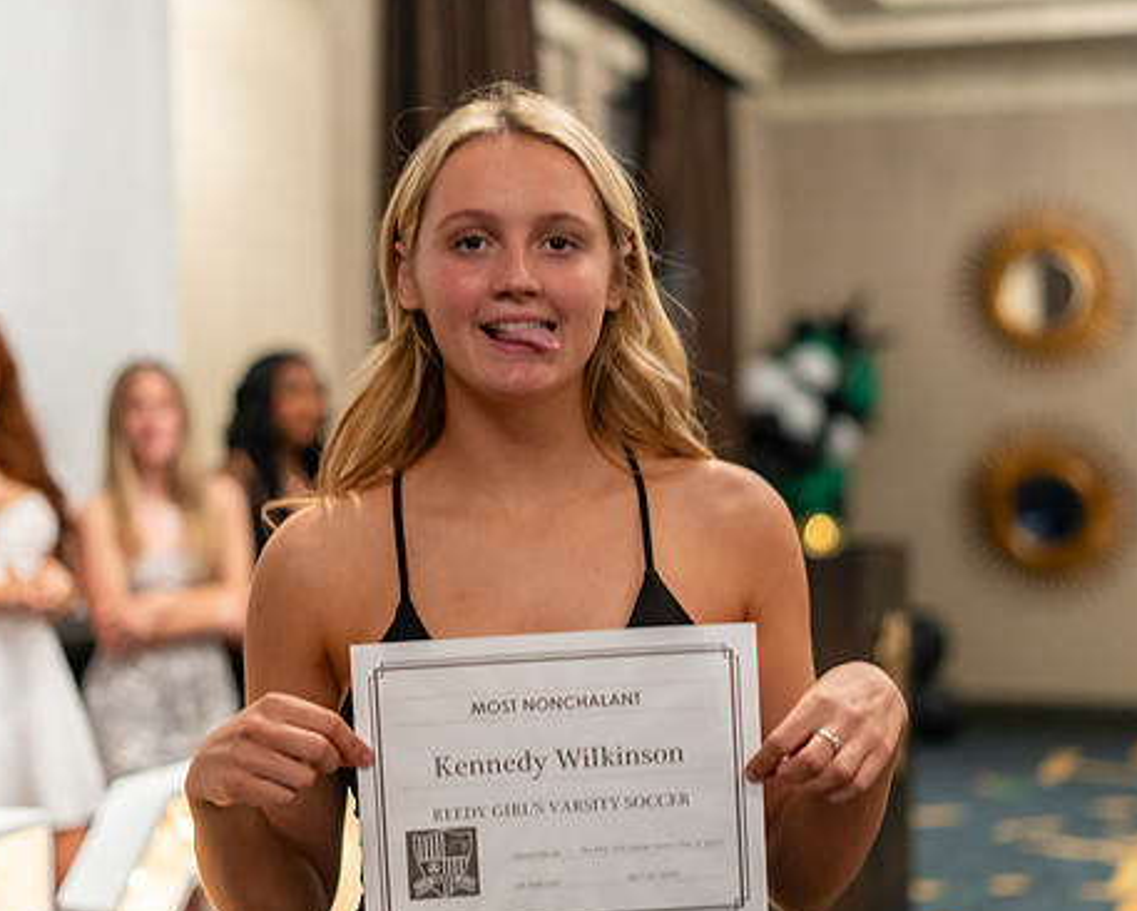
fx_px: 2188
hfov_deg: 29.1
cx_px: 610
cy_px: 431
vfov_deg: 23.5
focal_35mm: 65
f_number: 1.8
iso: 1000
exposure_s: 1/250
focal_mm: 50
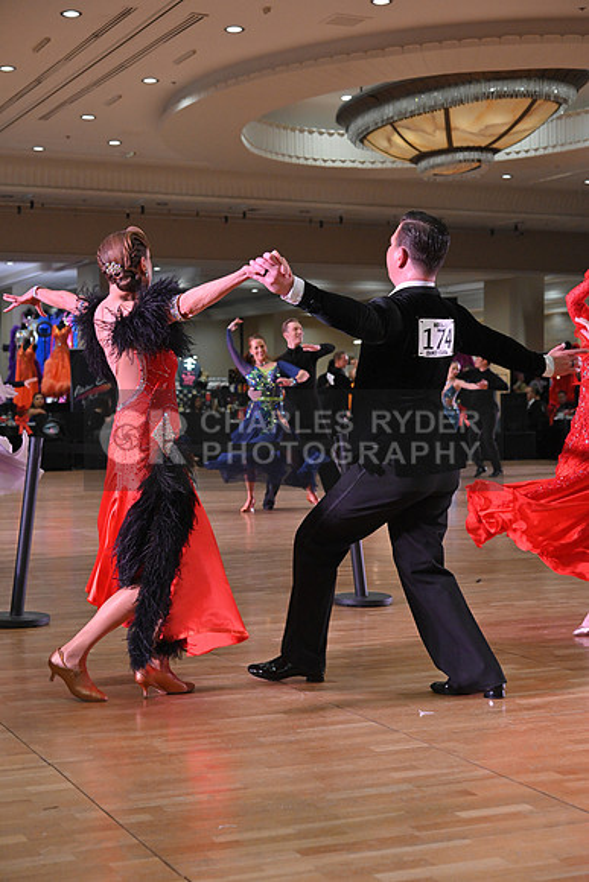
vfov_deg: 34.5
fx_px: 1422
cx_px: 294
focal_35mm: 58
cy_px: 441
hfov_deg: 23.4
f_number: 5
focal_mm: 58
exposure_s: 1/400
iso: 2500
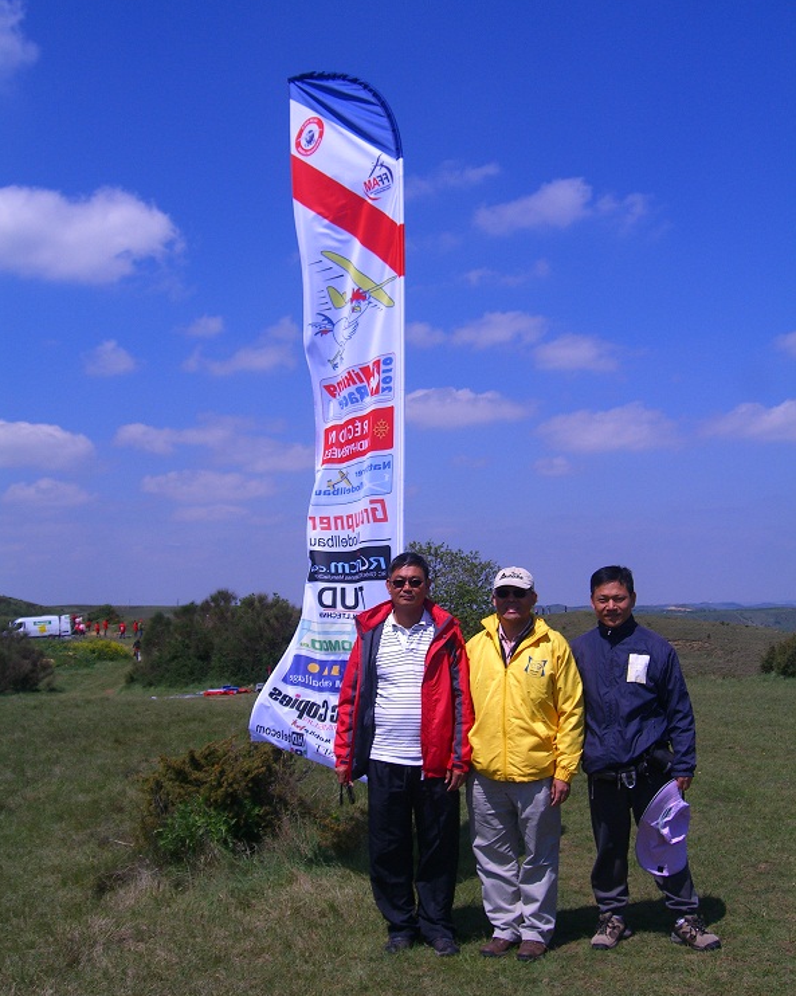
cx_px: 395
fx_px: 1179
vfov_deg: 45.8
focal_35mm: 40
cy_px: 511
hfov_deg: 37.3
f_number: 8
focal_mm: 7.9
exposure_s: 1/320
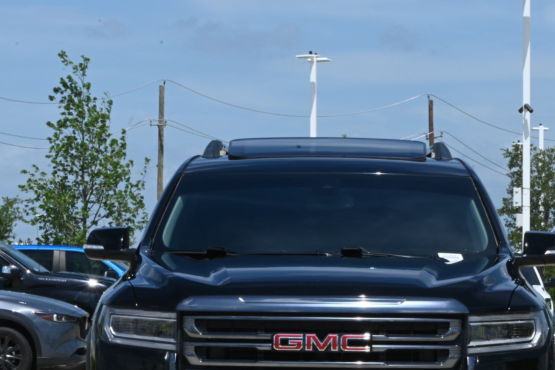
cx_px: 332
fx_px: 2945
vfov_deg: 7.2
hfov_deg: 10.8
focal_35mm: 191
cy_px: 309
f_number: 36
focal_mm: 74
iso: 250
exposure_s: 1/60
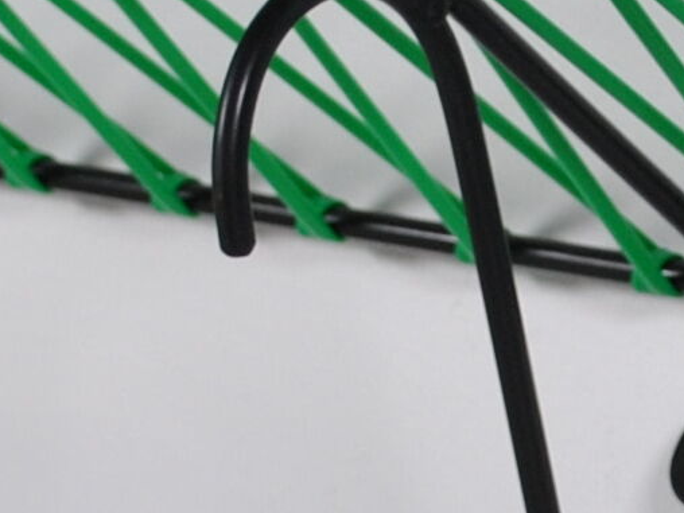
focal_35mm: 308
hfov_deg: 6.4
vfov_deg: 4.8
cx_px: 786
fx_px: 6086
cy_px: 525
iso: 200
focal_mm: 28
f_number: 4.5
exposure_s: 1/200
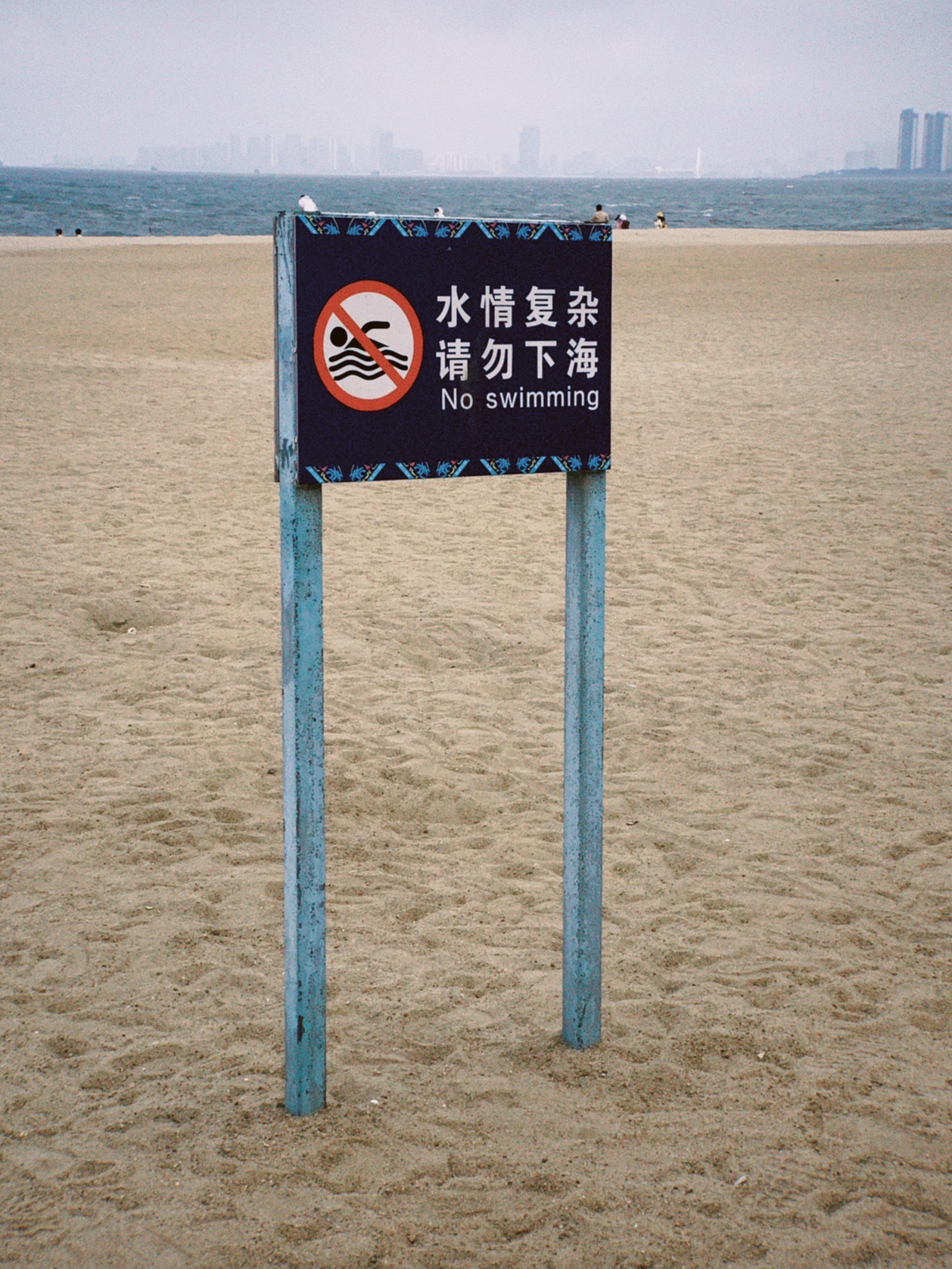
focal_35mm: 62
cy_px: 617
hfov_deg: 23.7
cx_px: 468
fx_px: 2273
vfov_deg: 31.2
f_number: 2.4
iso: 16
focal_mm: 6
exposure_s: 1/872
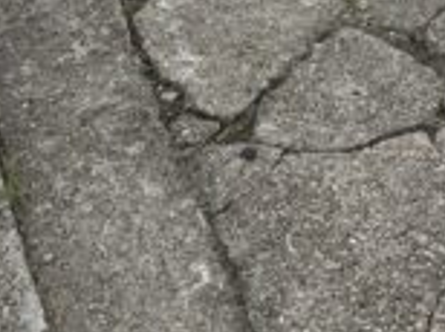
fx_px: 1669
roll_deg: +1.7
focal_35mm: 130
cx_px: 483
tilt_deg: -26.5
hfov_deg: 14.8
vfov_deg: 10.4
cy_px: -335
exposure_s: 1/2012
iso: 50
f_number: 1.6
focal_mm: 5.96
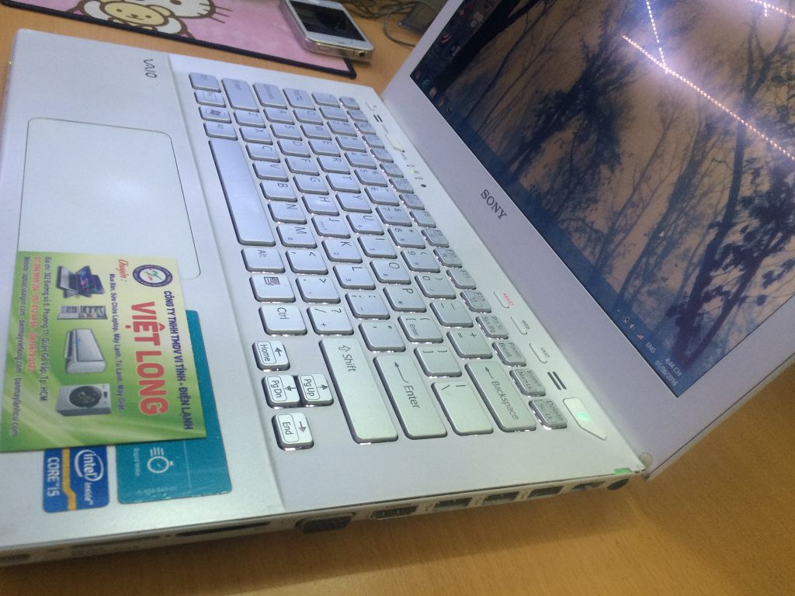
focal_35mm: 29
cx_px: 398
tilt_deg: -34.6
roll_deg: -21.1
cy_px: 298
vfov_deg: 48.2
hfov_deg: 61.7
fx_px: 666
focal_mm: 4.15
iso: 100
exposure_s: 1/33
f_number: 2.2
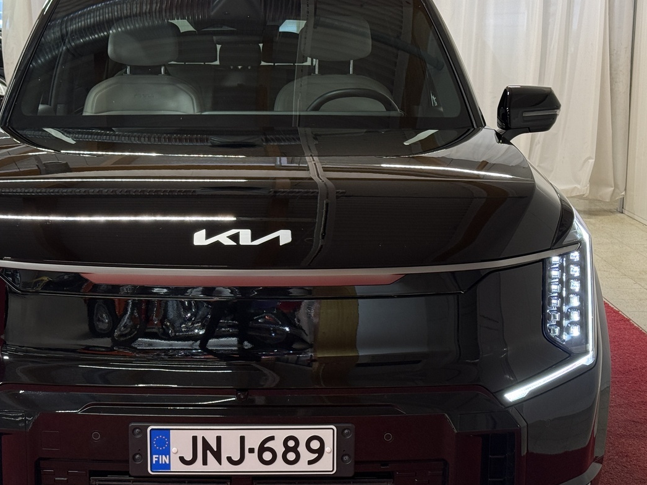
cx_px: 243
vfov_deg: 22.2
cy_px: 263
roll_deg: -0.6
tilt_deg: -11.0
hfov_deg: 29.3
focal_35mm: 66
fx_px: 1233
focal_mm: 6.76
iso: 125
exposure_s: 1/62
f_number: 1.78
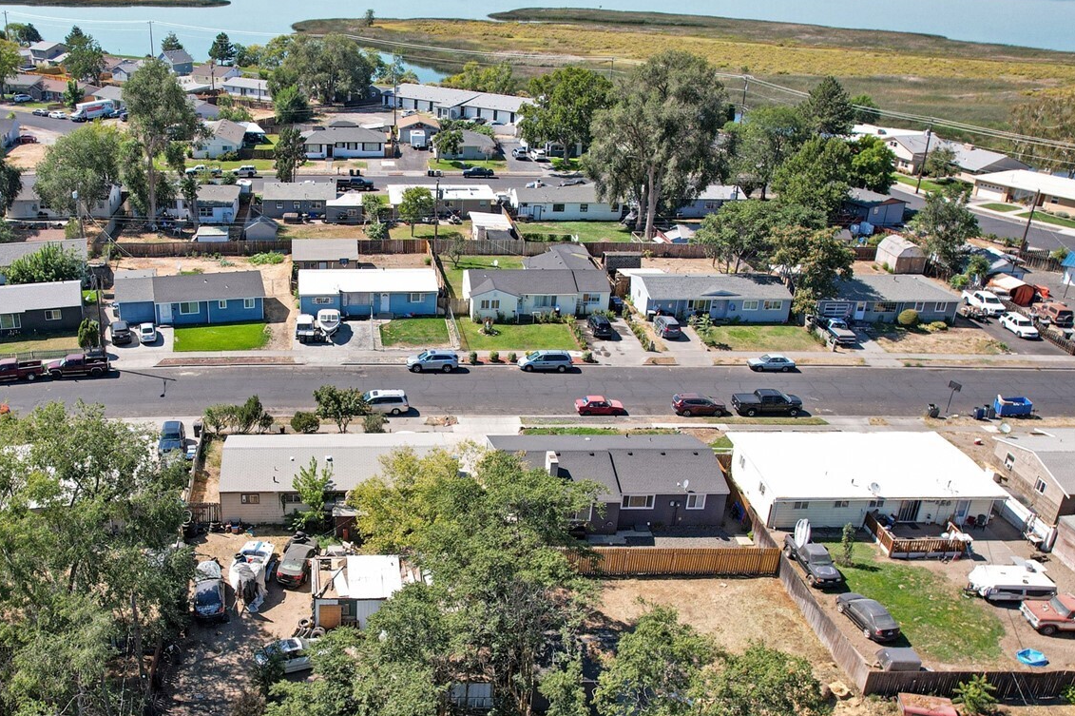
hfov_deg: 55.9
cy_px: 423
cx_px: 351
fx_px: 985
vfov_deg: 39.8
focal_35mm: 33
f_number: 2.8
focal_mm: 8.38
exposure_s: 1/1250
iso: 100
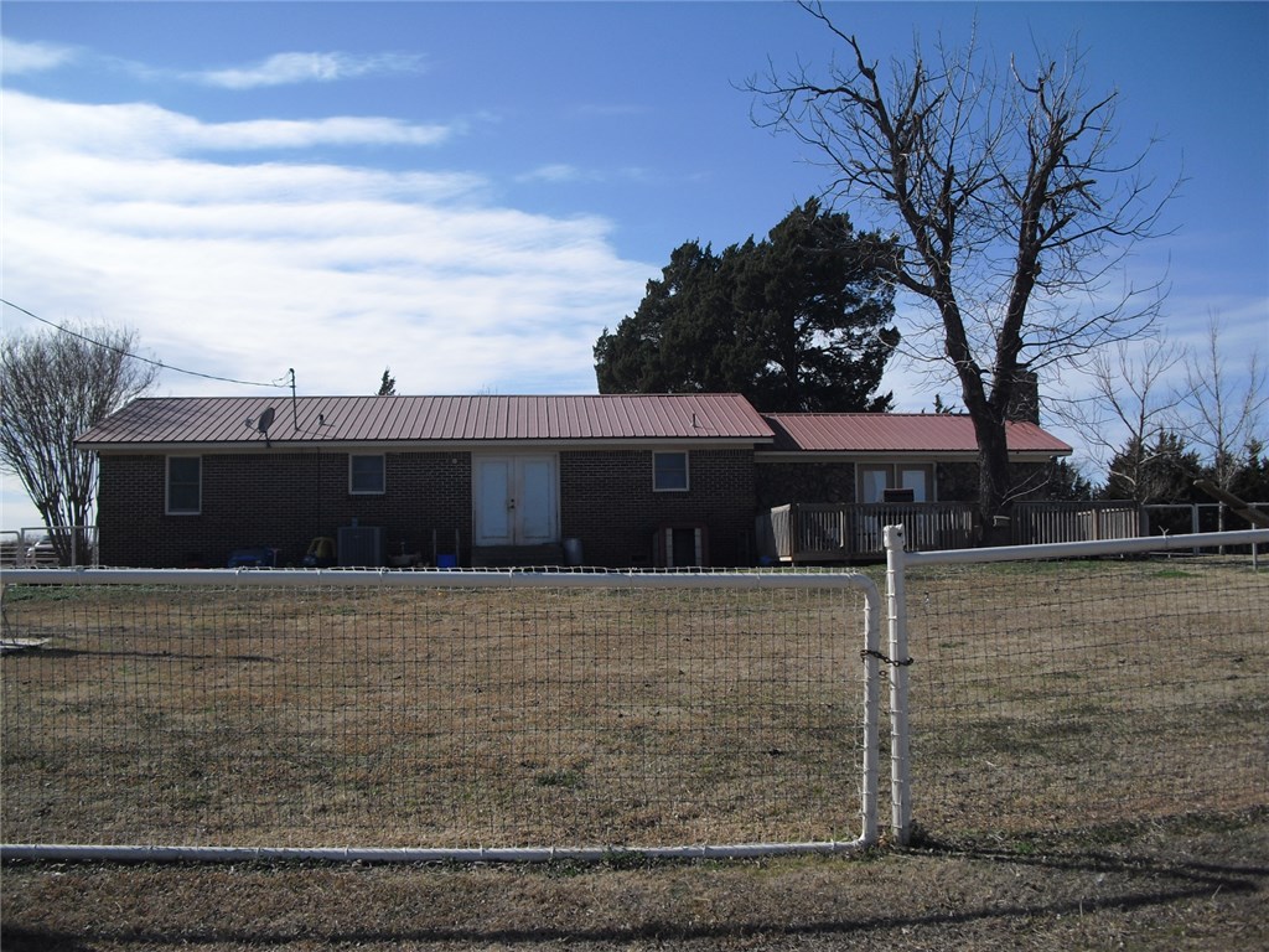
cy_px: 476
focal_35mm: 36
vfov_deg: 39.7
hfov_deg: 51.4
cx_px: 634
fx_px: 1320
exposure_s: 1/200
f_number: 7.8
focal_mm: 6.3
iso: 64
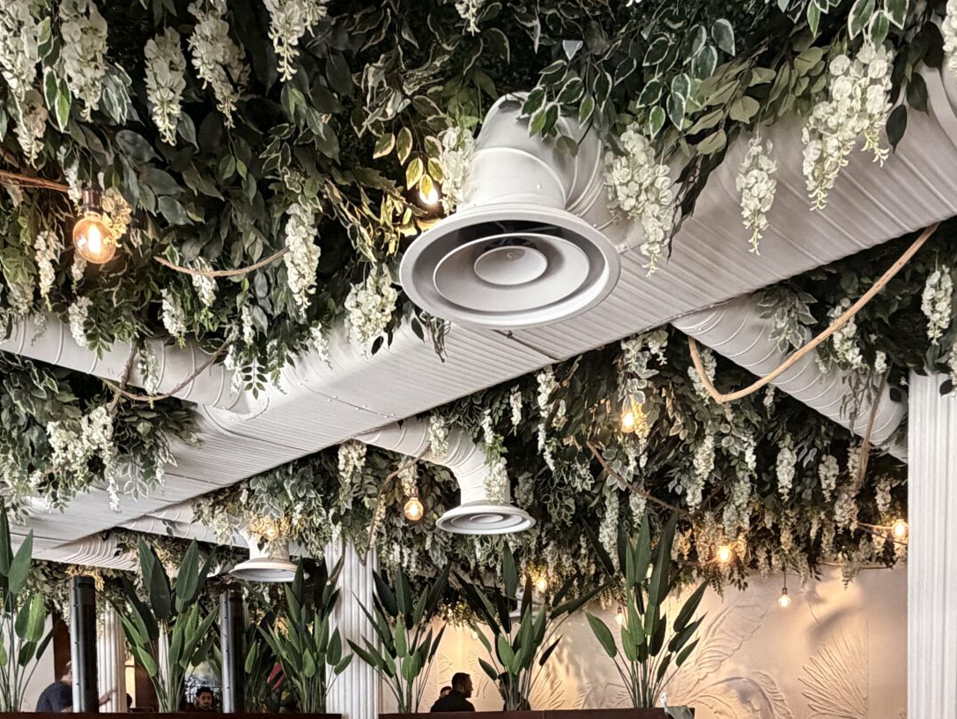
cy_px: 777
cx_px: 497
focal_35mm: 33
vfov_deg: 36.7
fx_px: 913
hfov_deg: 55.3
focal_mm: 2.22
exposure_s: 1/50
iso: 500
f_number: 2.2
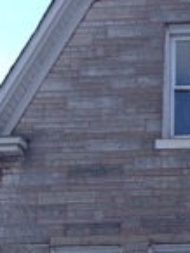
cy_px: 300
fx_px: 797
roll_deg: -3.1
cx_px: 237
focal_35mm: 109
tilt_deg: +6.0
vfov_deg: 17.2
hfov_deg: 13.2
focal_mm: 4.12
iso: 50
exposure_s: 1/797
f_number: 2.4
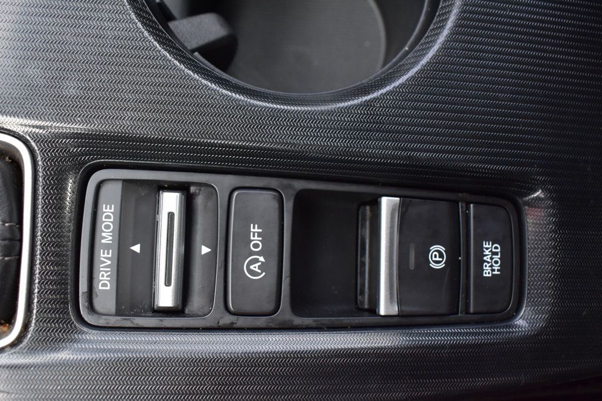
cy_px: 200
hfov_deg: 53.1
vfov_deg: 36.8
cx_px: 301
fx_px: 602
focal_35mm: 36
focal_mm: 24
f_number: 6.3
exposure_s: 1/15
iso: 1100
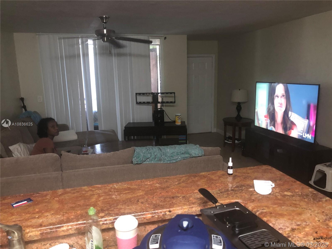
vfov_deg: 49.7
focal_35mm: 28
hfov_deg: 63.4
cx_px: 166
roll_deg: +1.7
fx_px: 269
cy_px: 124
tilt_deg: -10.2
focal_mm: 4
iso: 100
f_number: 1.8
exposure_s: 1/5
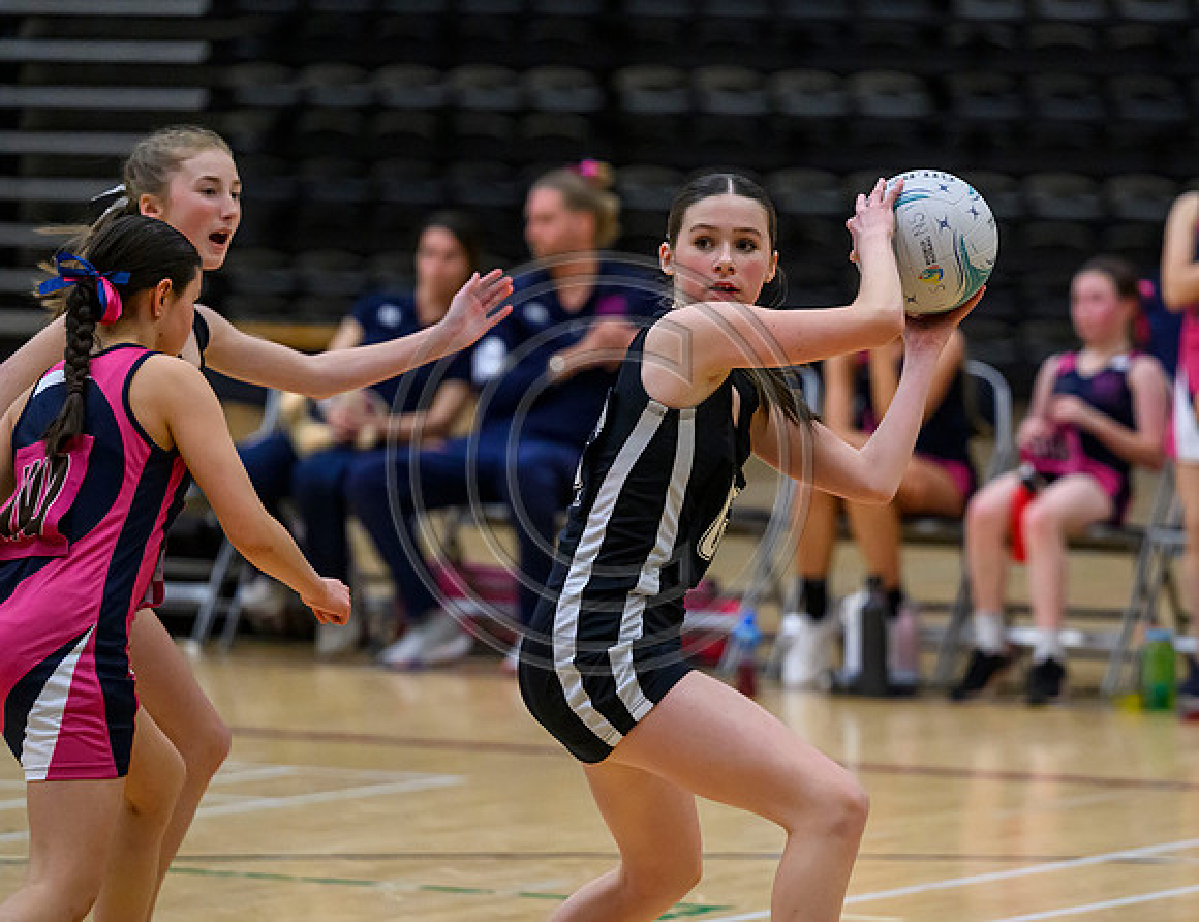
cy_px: 517
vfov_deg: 6.7
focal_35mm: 225
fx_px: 7850
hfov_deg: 8.7
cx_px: 831
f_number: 3.2
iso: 6400
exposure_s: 1/1250
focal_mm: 170
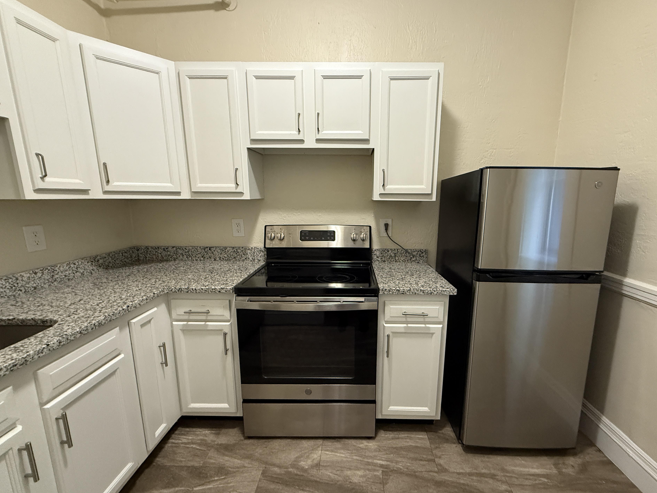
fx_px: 285
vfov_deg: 81.7
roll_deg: -1.1
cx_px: 351
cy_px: 250
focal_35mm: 15
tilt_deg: -10.0
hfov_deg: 98.0
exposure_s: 1/60
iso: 640
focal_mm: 2.22
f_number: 2.2
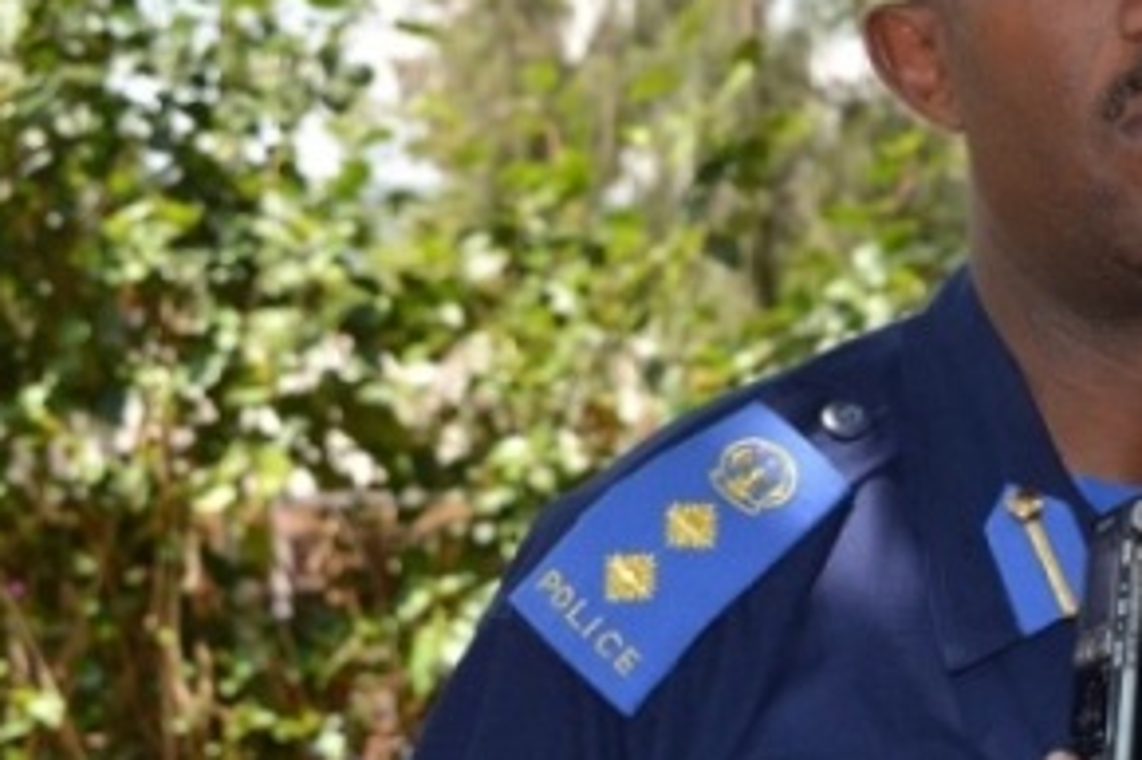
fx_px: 2948
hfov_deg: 21.1
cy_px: 183
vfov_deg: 14.6
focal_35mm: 93
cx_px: 1166
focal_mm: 30
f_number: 5.6
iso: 100
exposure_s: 1/200
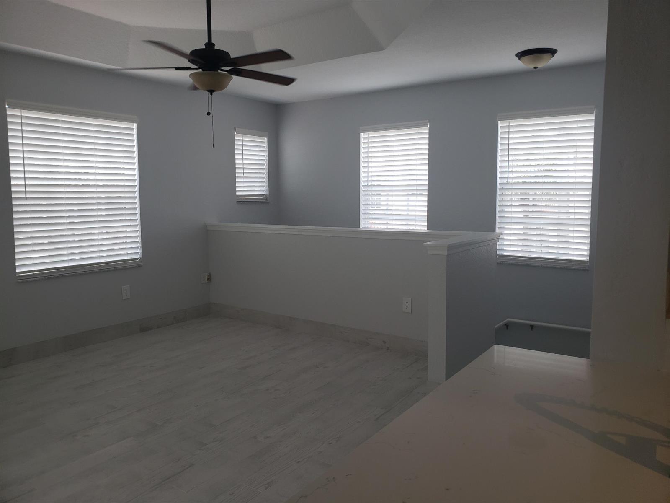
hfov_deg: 67.3
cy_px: 252
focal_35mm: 26
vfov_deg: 53.1
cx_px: 335
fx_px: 503
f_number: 2.4
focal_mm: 4.3
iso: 80
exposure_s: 1/120
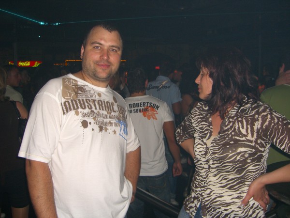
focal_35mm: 38
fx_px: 318
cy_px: 109
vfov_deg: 37.7
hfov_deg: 49.0
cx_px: 145
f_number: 2.8
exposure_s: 1/60
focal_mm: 7.9
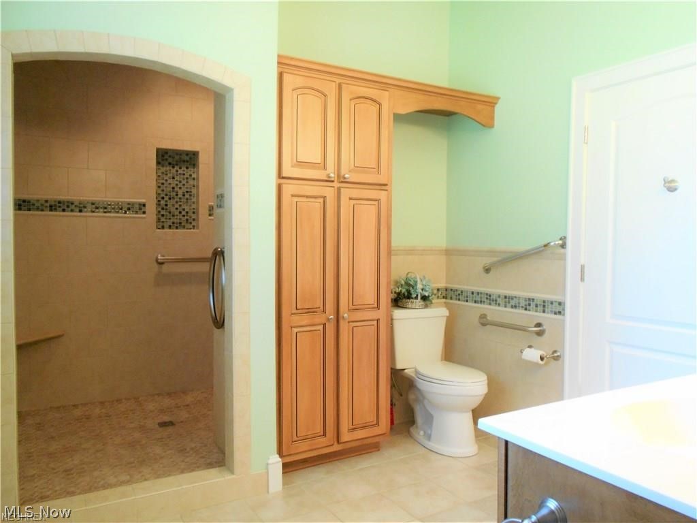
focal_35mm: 26
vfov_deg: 53.1
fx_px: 524
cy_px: 262
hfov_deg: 67.3
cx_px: 348
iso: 320
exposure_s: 1/30
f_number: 3.2
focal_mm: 4.6
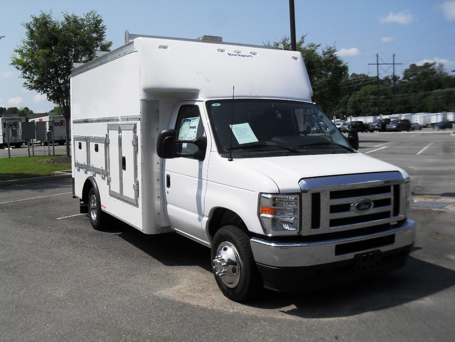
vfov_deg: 40.7
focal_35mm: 35
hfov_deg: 52.6
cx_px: 228
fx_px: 460
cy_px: 171
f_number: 8.4
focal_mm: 6.3
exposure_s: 1/500
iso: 100
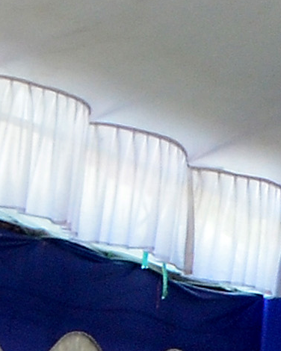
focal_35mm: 368
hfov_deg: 3.7
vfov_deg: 5.3
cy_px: 134
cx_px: 1608
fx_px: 3825
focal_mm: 25
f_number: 9
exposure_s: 1/125
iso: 500
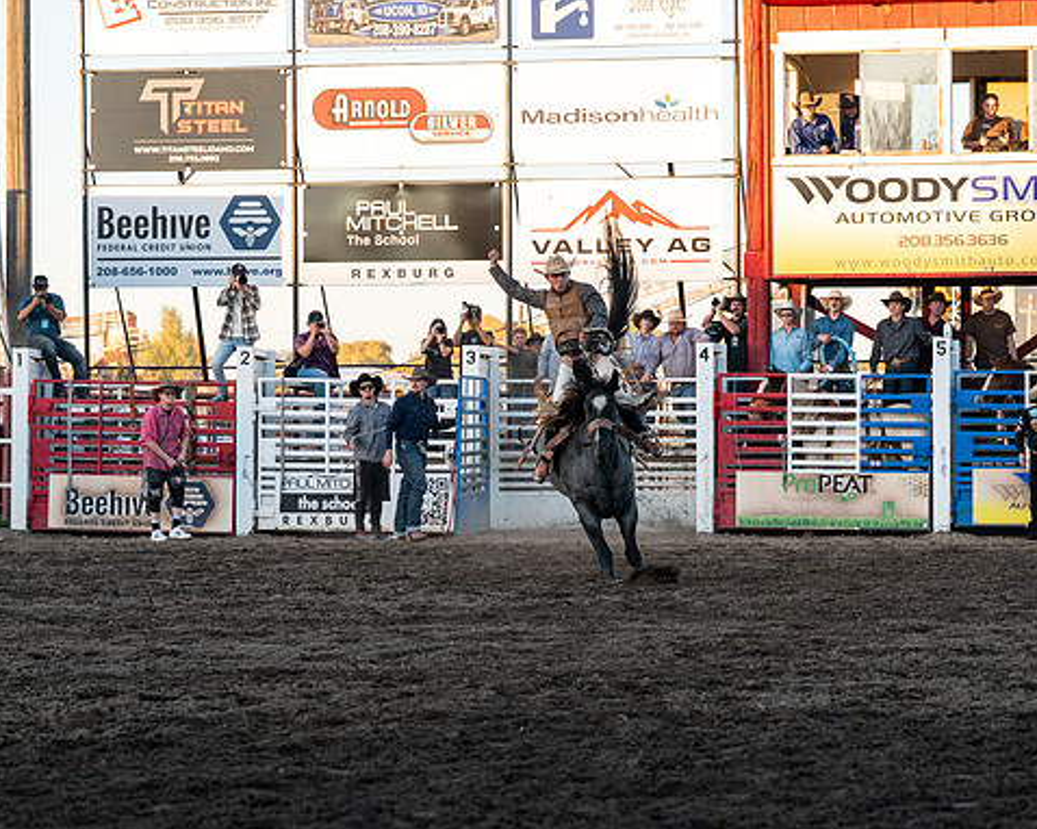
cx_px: 582
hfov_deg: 13.0
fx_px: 4540
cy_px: 426
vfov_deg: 10.4
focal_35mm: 148
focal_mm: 115
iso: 640
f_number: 5
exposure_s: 1/1250
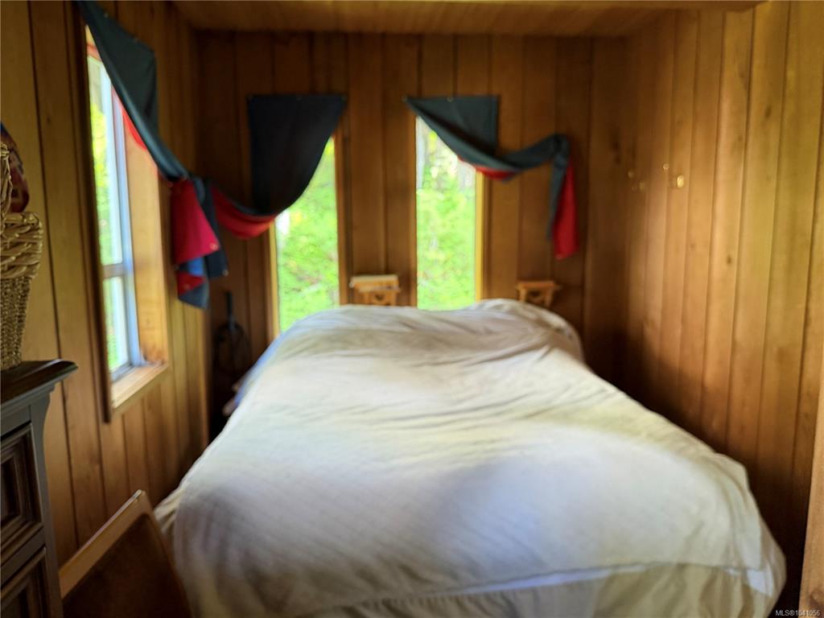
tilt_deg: -6.5
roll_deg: +0.9
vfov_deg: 56.8
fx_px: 571
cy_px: 309
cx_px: 412
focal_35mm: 24
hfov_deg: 71.6
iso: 500
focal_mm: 6.76
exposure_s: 1/60
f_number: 1.78
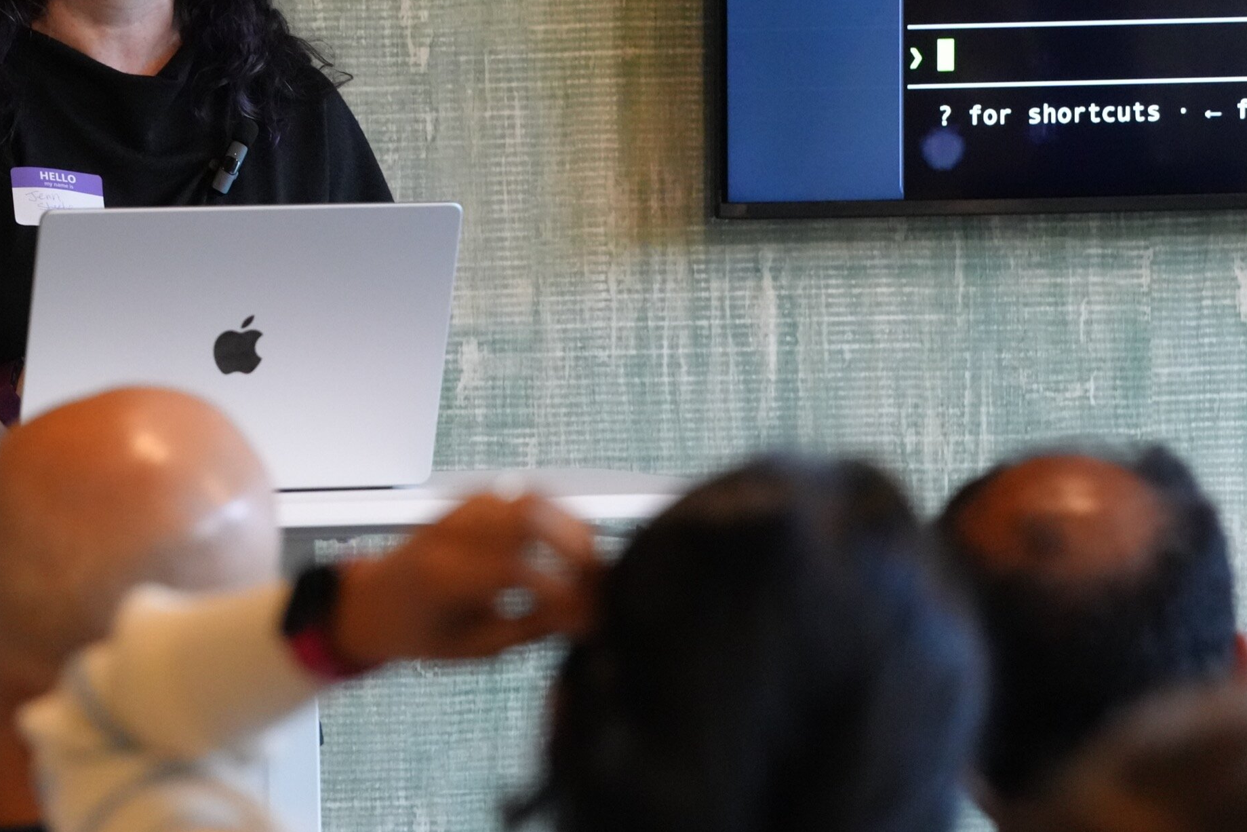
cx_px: -47
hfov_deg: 8.3
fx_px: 8590
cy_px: 197
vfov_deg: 5.5
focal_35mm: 248
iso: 5000
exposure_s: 1/160
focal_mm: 114
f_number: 4
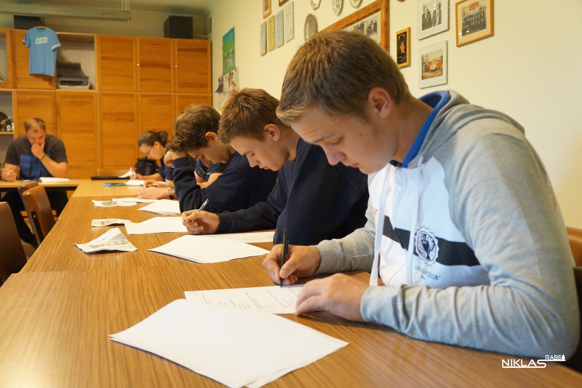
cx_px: 291
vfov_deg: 38.3
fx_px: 557
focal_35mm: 34
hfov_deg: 55.1
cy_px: 194
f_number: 4
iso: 3200
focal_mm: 23
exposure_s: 1/100
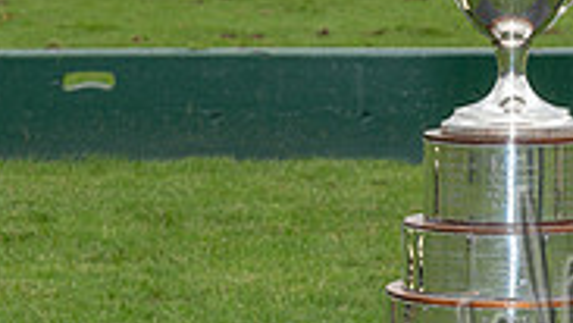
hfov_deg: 9.5
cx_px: 506
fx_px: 3419
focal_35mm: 225
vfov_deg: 5.4
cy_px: 160
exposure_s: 1/250
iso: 160
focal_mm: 50
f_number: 8
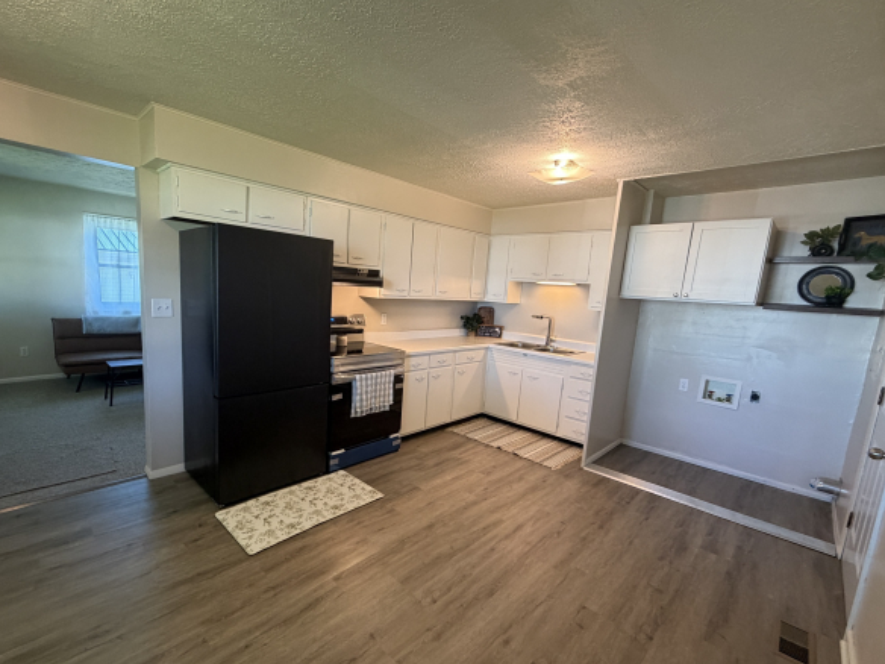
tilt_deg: -9.0
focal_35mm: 16
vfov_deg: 78.0
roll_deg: -4.2
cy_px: 352
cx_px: 410
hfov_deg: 94.3
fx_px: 409
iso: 320
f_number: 2.2
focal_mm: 2.22
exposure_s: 1/60
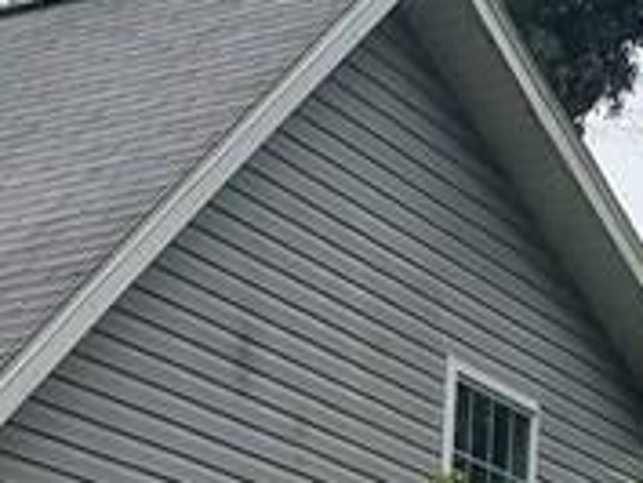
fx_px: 2788
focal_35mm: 150
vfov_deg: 9.1
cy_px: 1089
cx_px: -414
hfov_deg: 12.3
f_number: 1.7
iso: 50
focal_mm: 4.2
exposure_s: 1/333
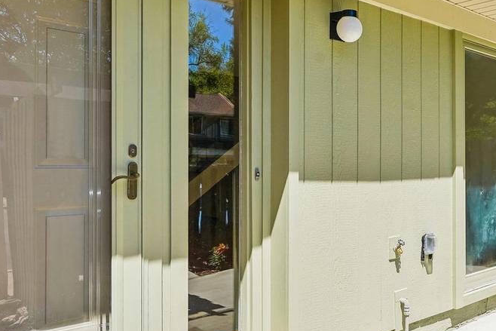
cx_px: 395
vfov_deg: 37.9
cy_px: 171
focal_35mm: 35
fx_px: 482
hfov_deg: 51.1
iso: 200
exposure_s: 1/500
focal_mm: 16
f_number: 8
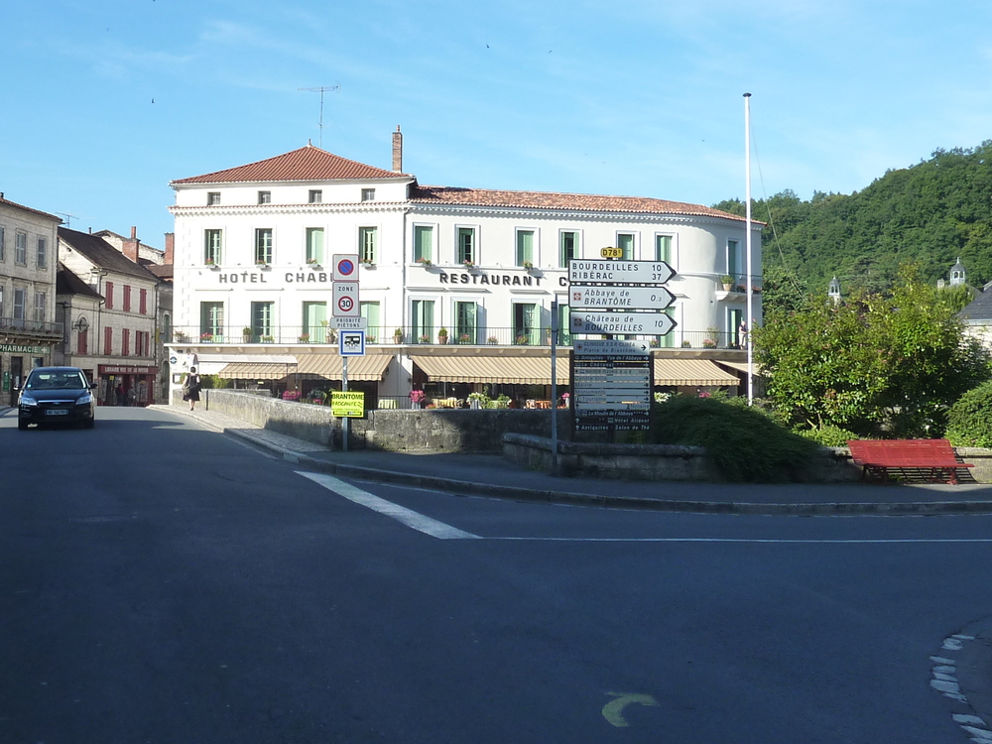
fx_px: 1146
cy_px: 322
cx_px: 335
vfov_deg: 35.9
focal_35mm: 40
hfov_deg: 46.1
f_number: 4
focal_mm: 4.1
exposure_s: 1/400
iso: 125
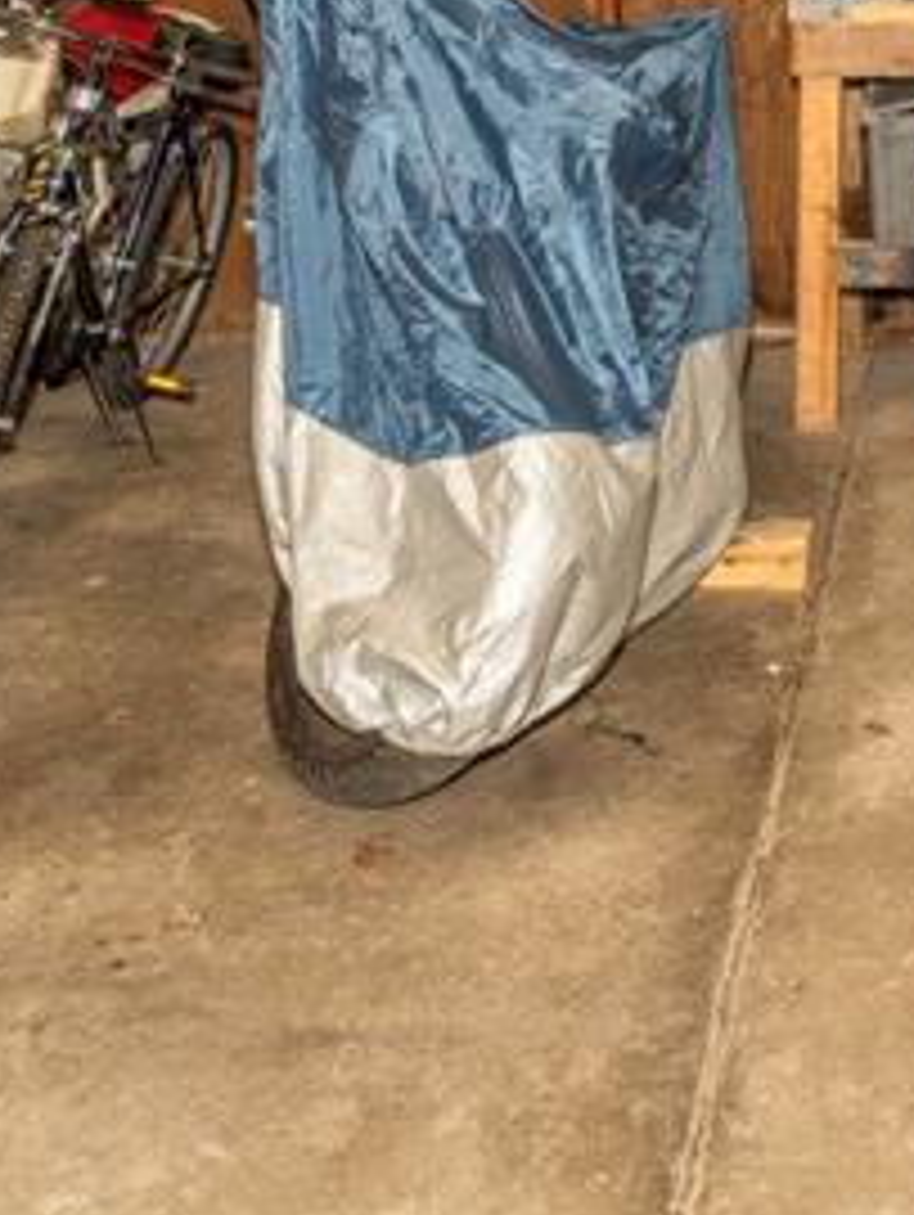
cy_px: 137
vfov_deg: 35.4
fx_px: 1793
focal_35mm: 51
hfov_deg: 25.4
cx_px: 1123
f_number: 5.6
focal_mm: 14
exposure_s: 1/60
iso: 100
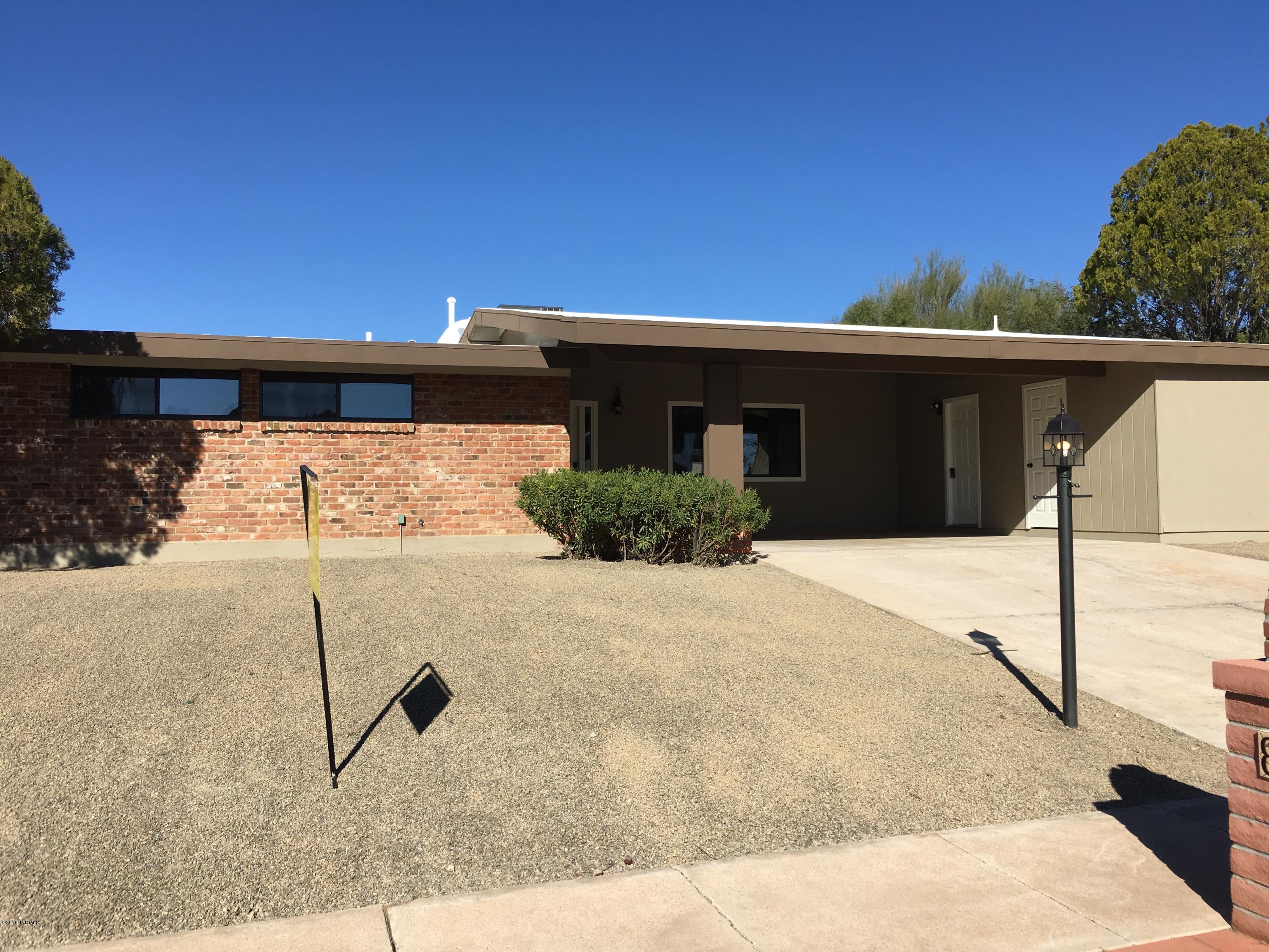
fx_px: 1063
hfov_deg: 61.7
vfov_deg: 48.2
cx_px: 634
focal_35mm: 29
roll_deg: +0.0
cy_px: 476
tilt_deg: +2.4
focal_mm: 4.15
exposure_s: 1/1876
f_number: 2.2
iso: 25
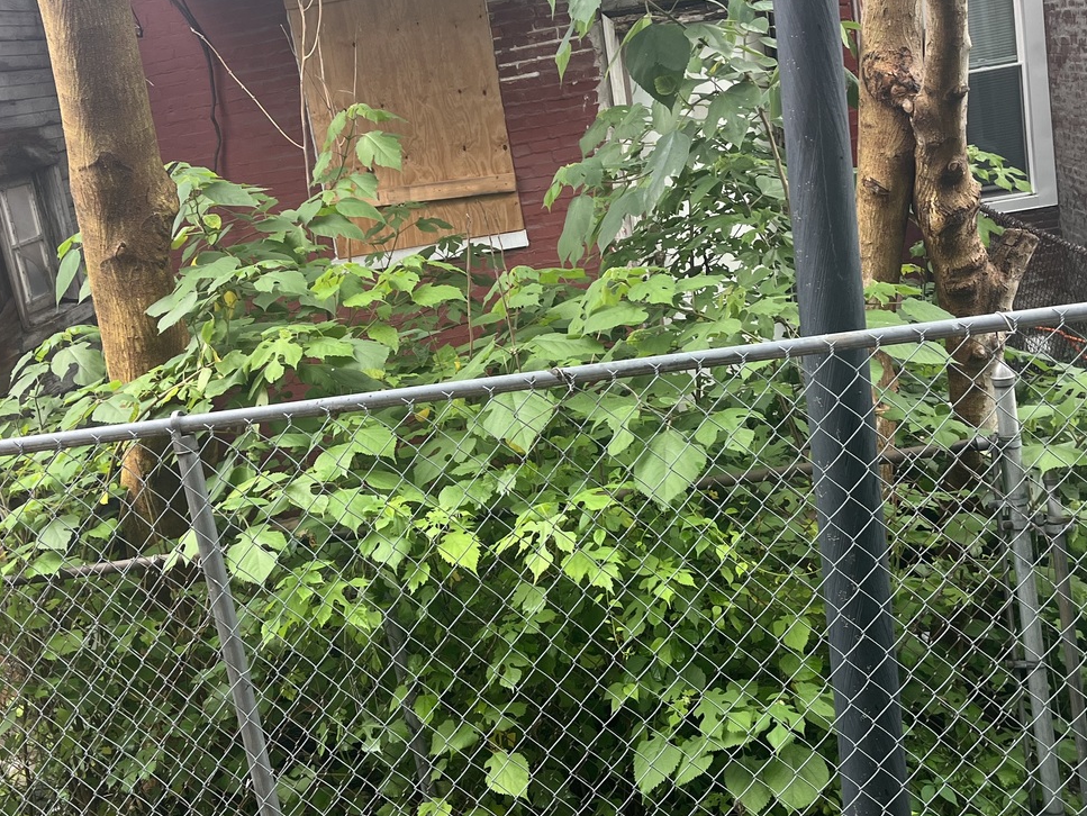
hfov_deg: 43.8
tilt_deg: -11.9
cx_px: 502
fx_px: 1351
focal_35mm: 43
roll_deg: +10.3
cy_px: 382
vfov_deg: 33.6
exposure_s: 1/135
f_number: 1.6
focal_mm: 5.1
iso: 64
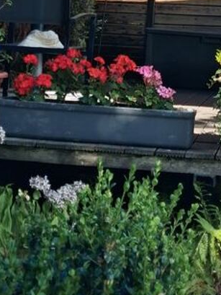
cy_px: -73
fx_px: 749
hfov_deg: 16.5
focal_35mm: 88
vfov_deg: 20.6
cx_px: 215
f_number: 1.8
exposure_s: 1/328
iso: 25
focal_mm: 4
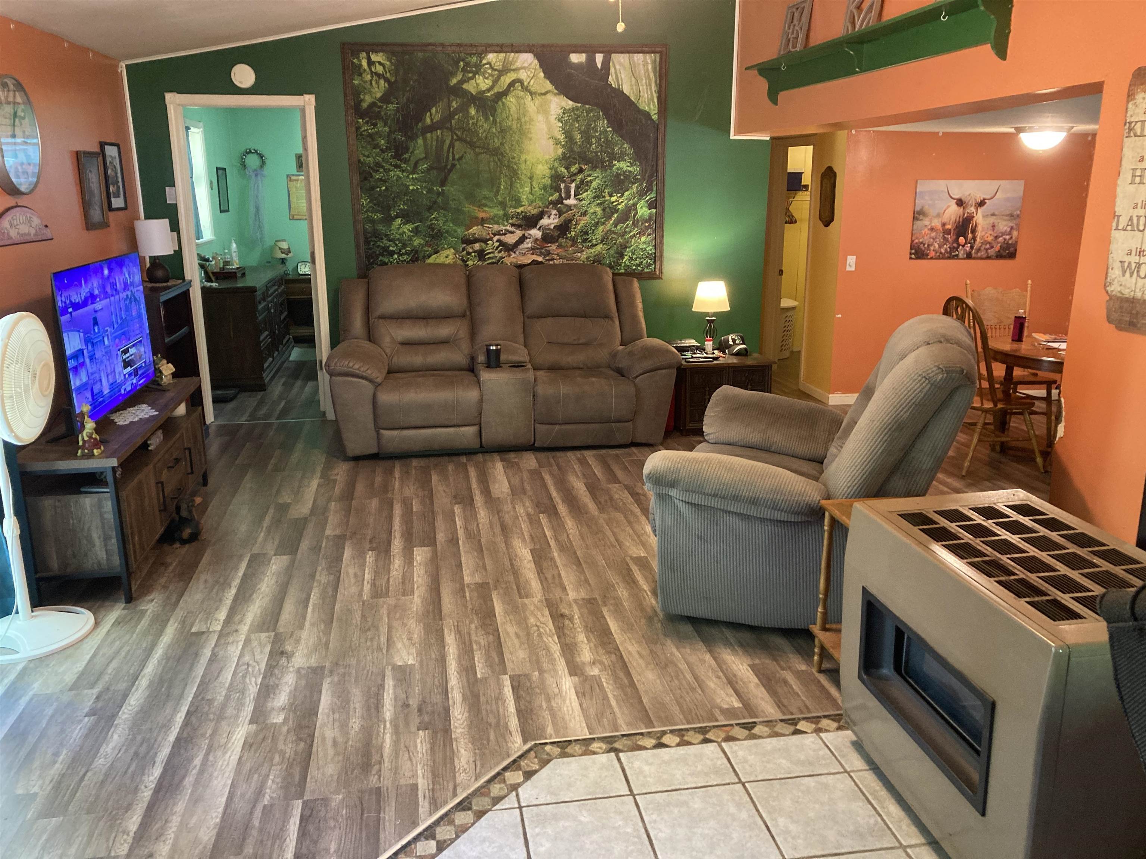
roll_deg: +0.4
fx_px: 927
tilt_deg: -13.6
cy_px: 430
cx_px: 573
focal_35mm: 28
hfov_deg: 63.4
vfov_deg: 49.7
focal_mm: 3.99
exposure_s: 1/30
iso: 400
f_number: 1.8
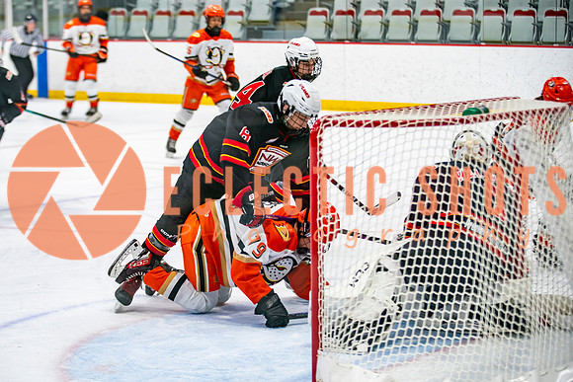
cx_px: 244
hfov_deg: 19.8
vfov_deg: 13.3
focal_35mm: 103
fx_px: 1645
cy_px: 180
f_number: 2.8
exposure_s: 1/640
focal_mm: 90
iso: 1250
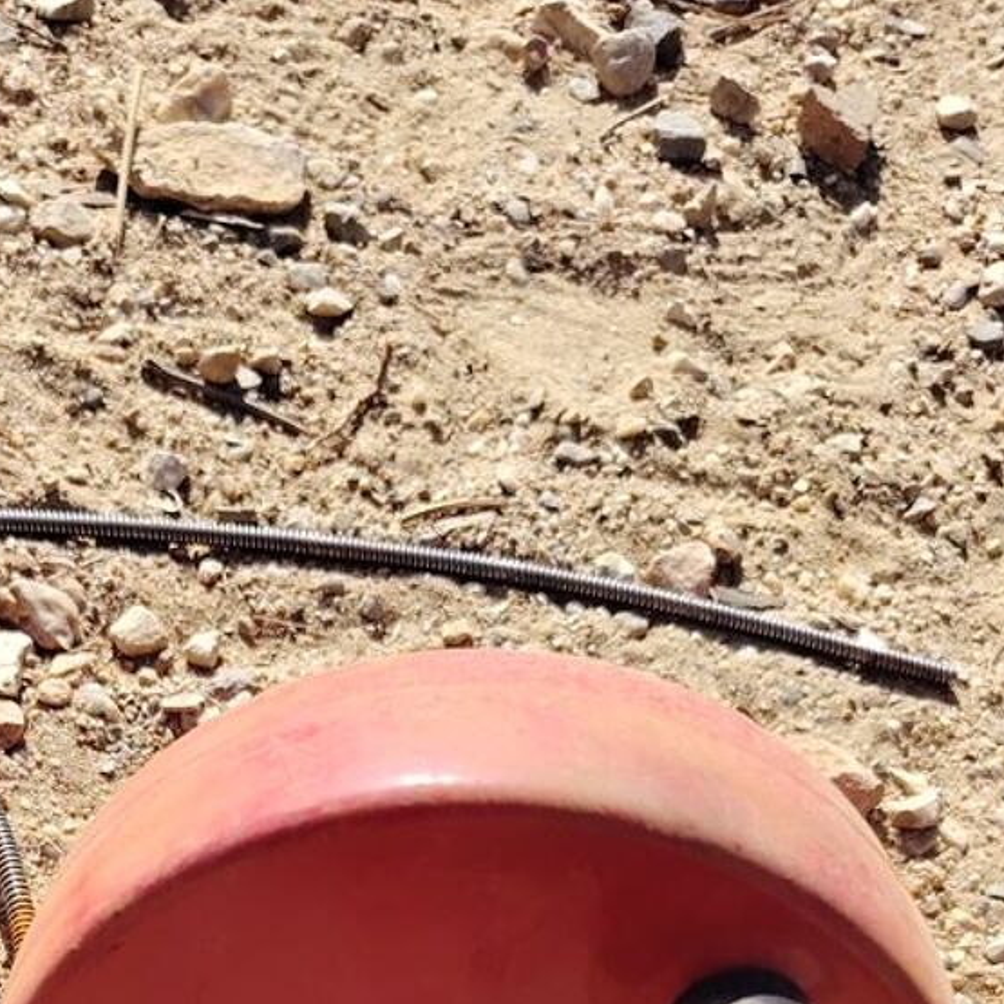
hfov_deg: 32.6
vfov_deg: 29.9
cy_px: 1117
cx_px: 219
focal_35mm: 51
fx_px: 1674
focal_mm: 5.25
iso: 100
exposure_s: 1/662
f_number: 1.75
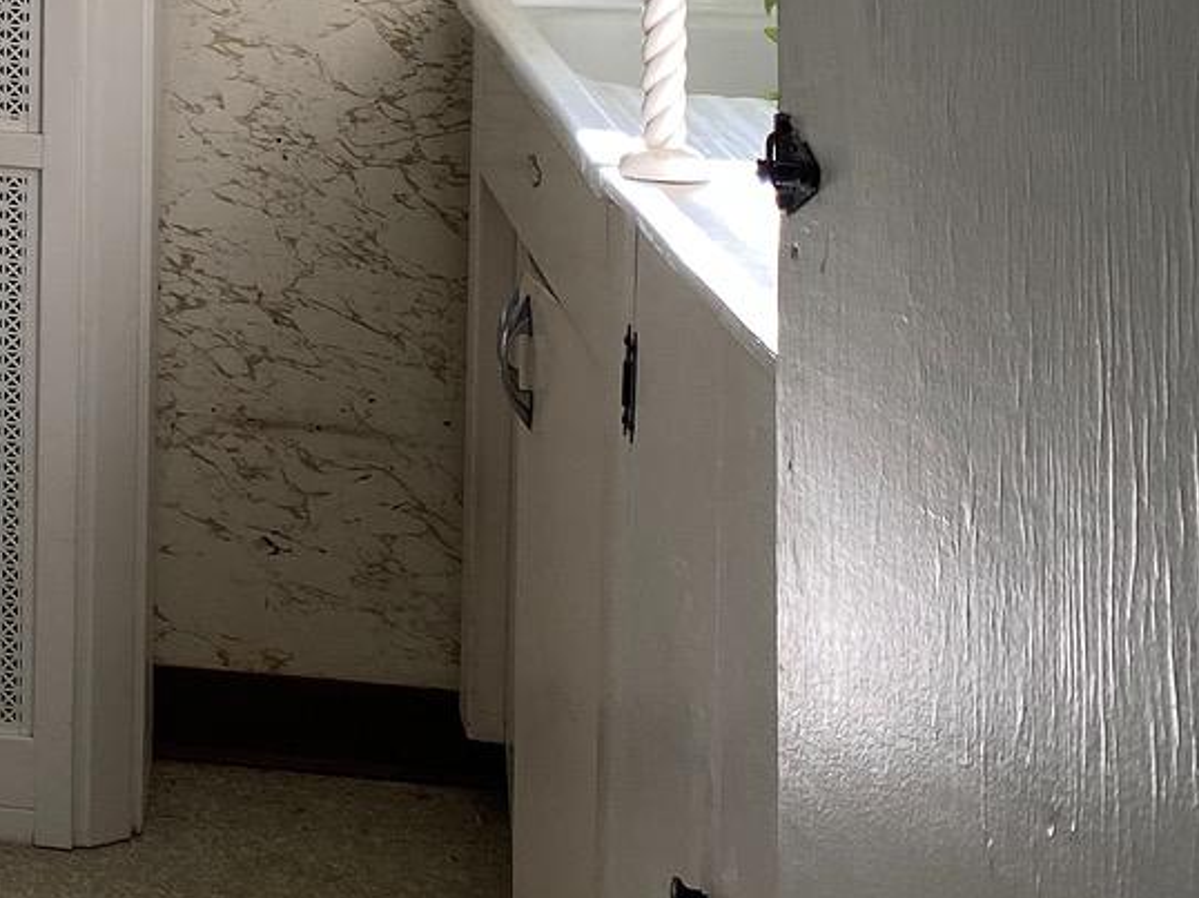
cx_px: -858
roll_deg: -0.1
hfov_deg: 16.9
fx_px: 3428
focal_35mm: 99
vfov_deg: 14.2
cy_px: -330
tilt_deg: -1.9
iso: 50
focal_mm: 4.25
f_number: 1.8
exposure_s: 1/120
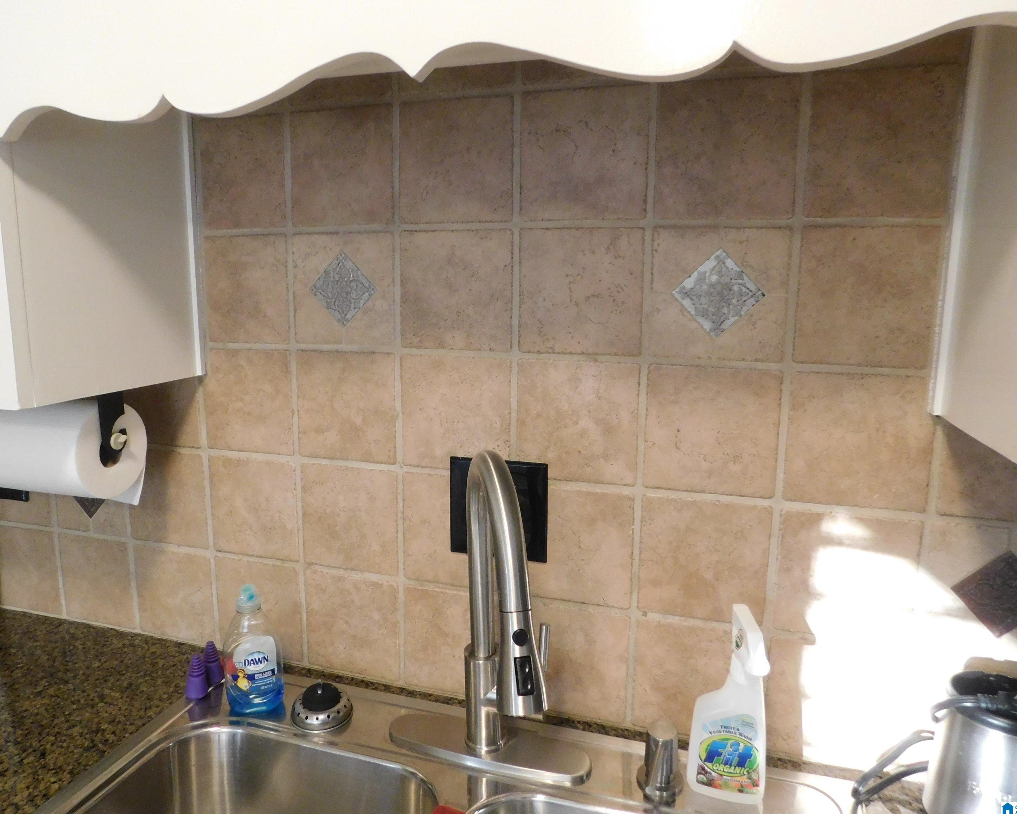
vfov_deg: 56.8
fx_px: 752
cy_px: 394
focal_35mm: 25
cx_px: 479
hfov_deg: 68.0
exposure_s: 1/15
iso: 400
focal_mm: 4
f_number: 3
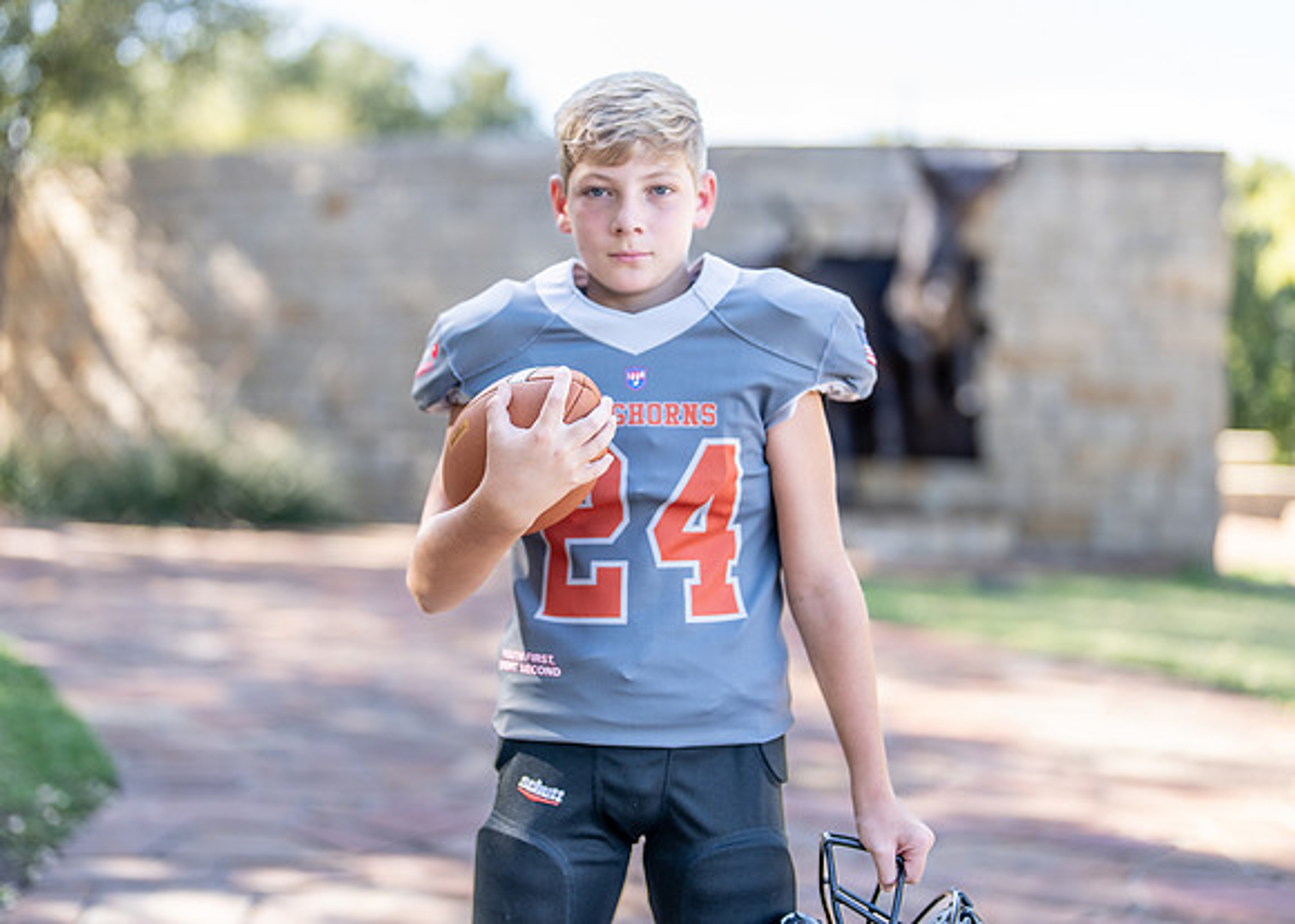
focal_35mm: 57
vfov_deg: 25.0
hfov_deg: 34.6
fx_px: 2081
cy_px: 429
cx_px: 656
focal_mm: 50
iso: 100
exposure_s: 1/1000
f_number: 1.2
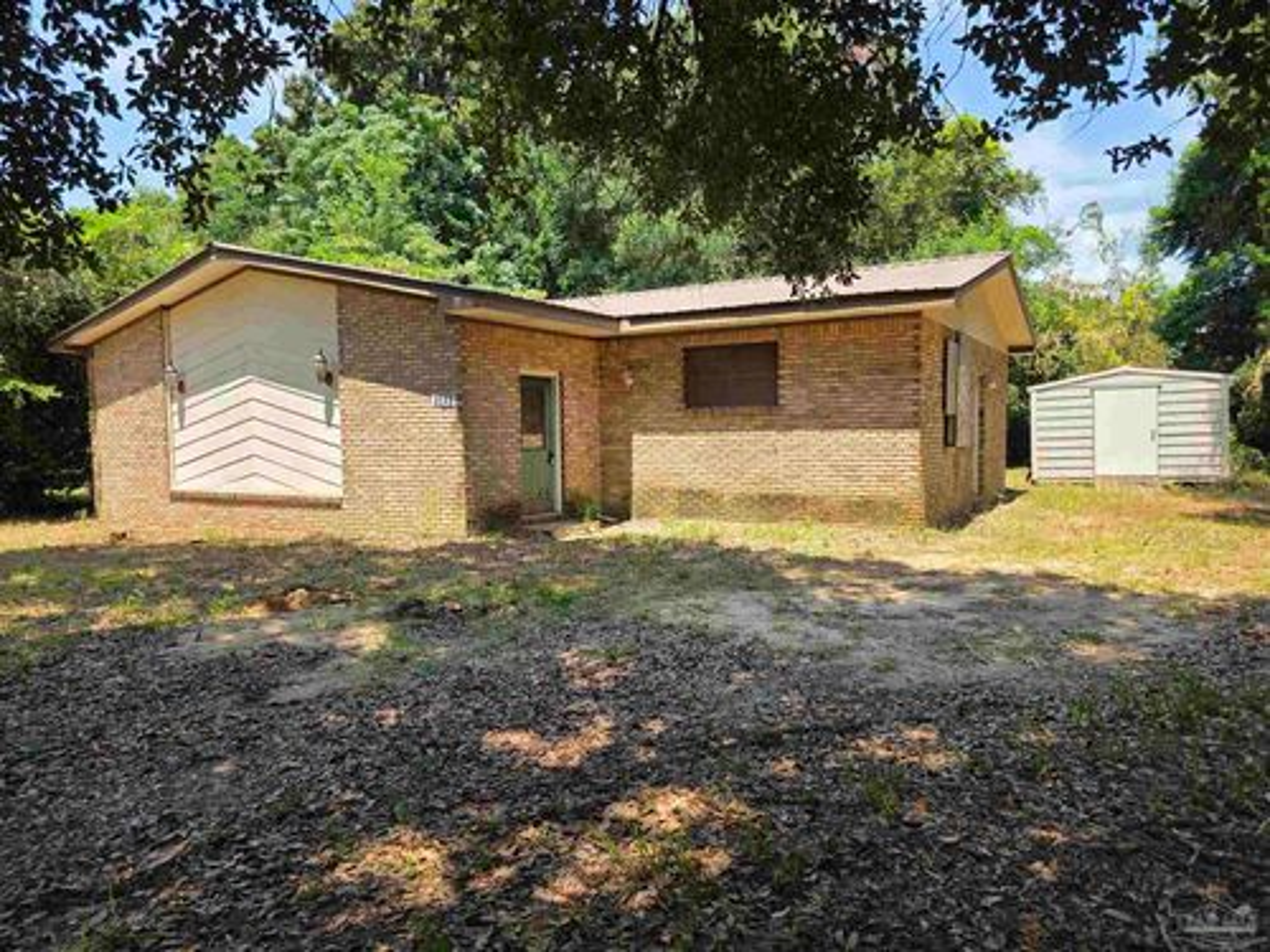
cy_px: 476
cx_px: 635
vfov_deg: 58.9
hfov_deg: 73.9
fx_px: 844
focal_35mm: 23
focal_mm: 6.3
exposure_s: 1/2321
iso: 80
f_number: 1.7
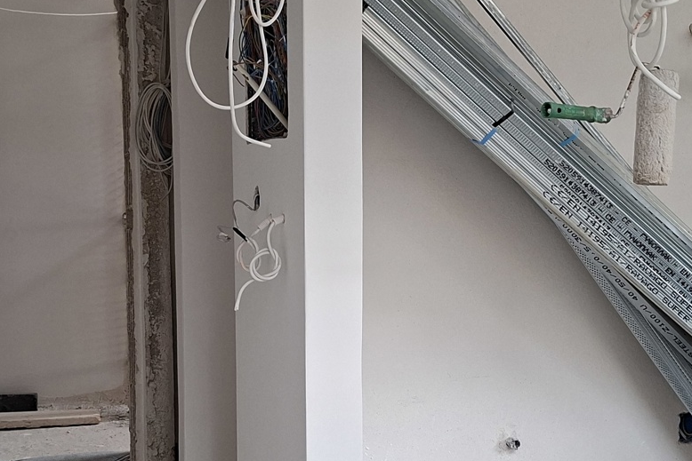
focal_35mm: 59
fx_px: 1134
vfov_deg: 22.9
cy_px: 294
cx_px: 355
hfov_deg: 33.9
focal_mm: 5.54
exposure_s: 1/100
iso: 200
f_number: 1.8
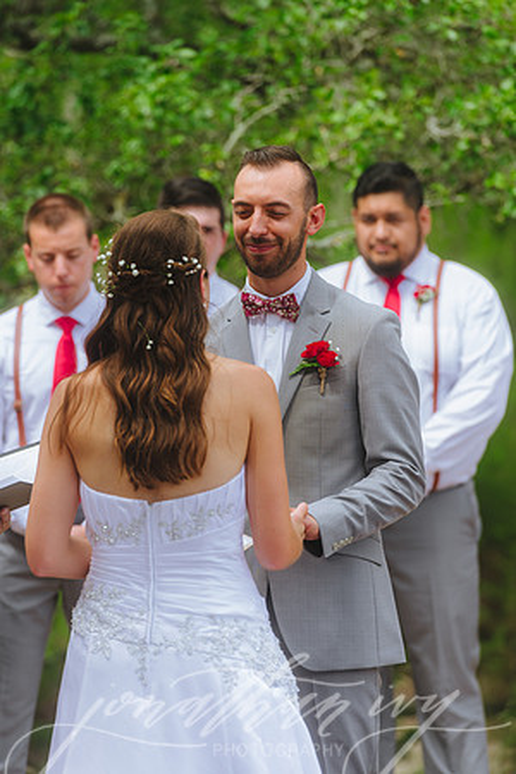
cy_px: 387
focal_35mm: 200
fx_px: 4300
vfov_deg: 10.3
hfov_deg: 6.9
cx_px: 258
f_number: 3.2
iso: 160
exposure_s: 1/250
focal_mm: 200
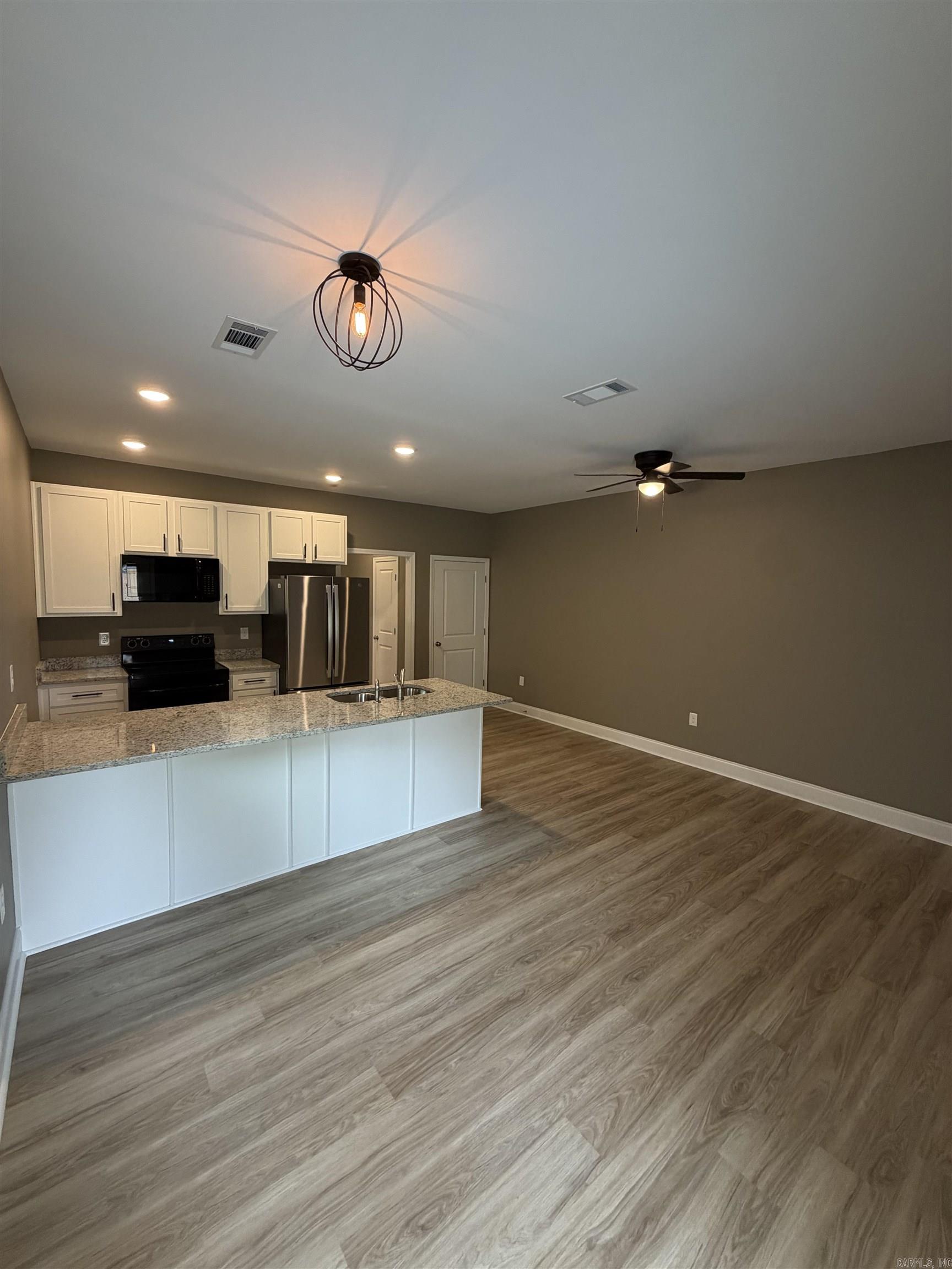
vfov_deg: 102.1
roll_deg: -1.9
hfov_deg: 85.7
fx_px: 513
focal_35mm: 14
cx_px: 476
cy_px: 634
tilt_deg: -4.6
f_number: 2.2
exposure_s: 1/120
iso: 320
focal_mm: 2.22
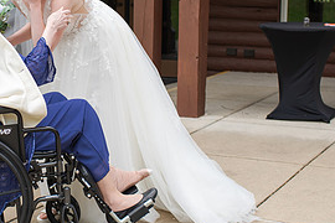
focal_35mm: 91
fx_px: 847
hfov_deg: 21.9
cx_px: 45
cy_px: 95
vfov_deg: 15.0
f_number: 3.2
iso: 100
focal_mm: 35
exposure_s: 1/640
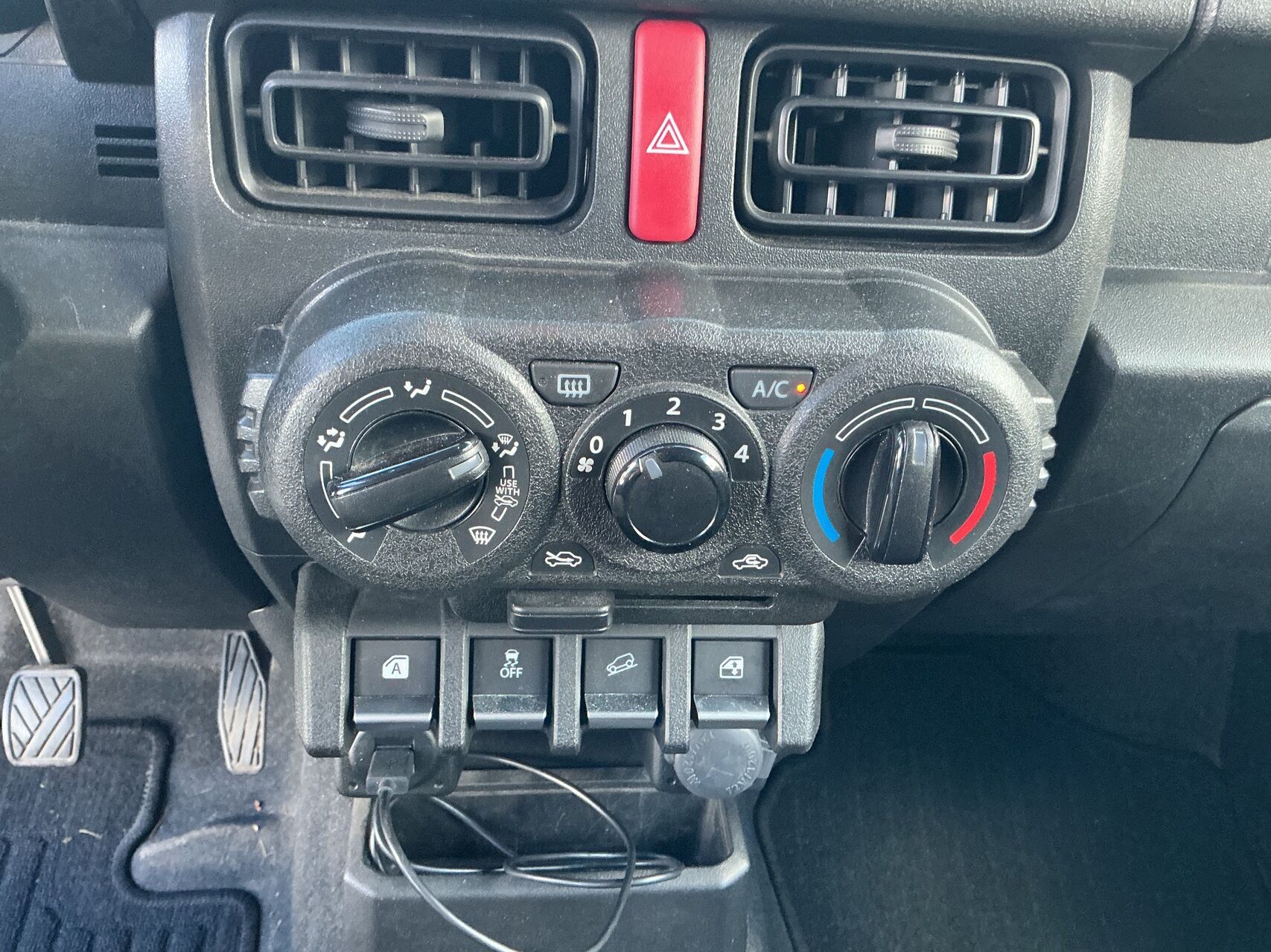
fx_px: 1065
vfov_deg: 48.2
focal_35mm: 29
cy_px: 476
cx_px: 636
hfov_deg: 61.7
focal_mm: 3
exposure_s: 1/60
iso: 200
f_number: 1.8
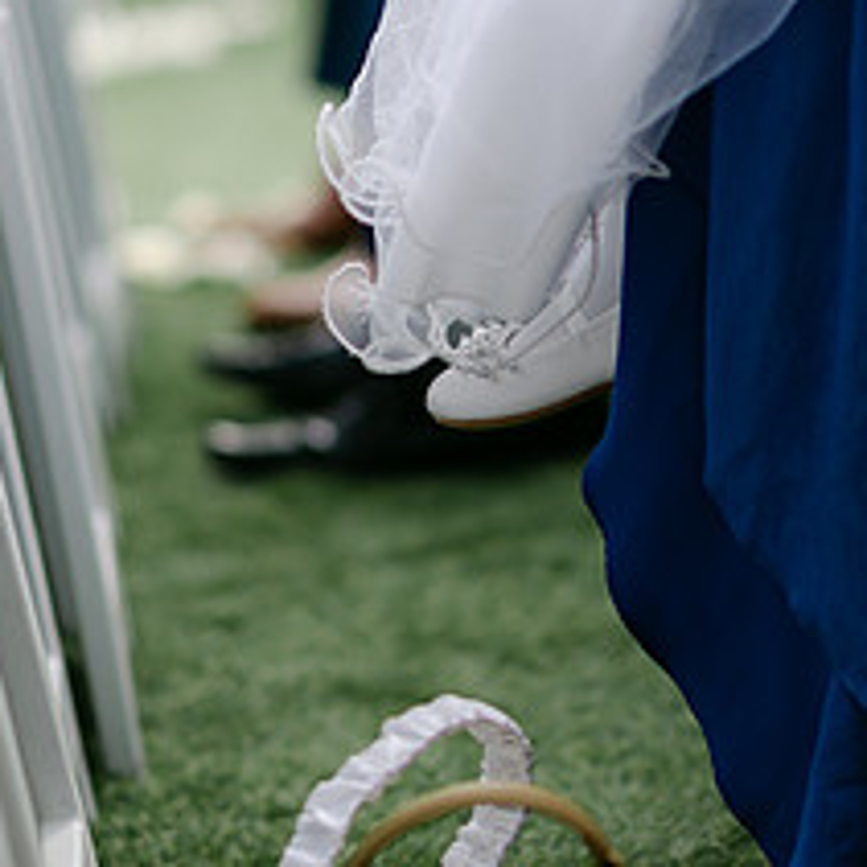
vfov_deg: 8.8
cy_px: 279
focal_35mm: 198
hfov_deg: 8.8
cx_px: 514
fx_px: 5611
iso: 100
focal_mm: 85
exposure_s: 1/500
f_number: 2
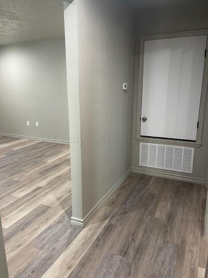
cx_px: 104
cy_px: 139
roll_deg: +0.6
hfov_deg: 53.1
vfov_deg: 67.3
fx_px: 208
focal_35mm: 26
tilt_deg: -13.1
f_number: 1.6
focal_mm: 5.1
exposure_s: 1/60
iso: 250
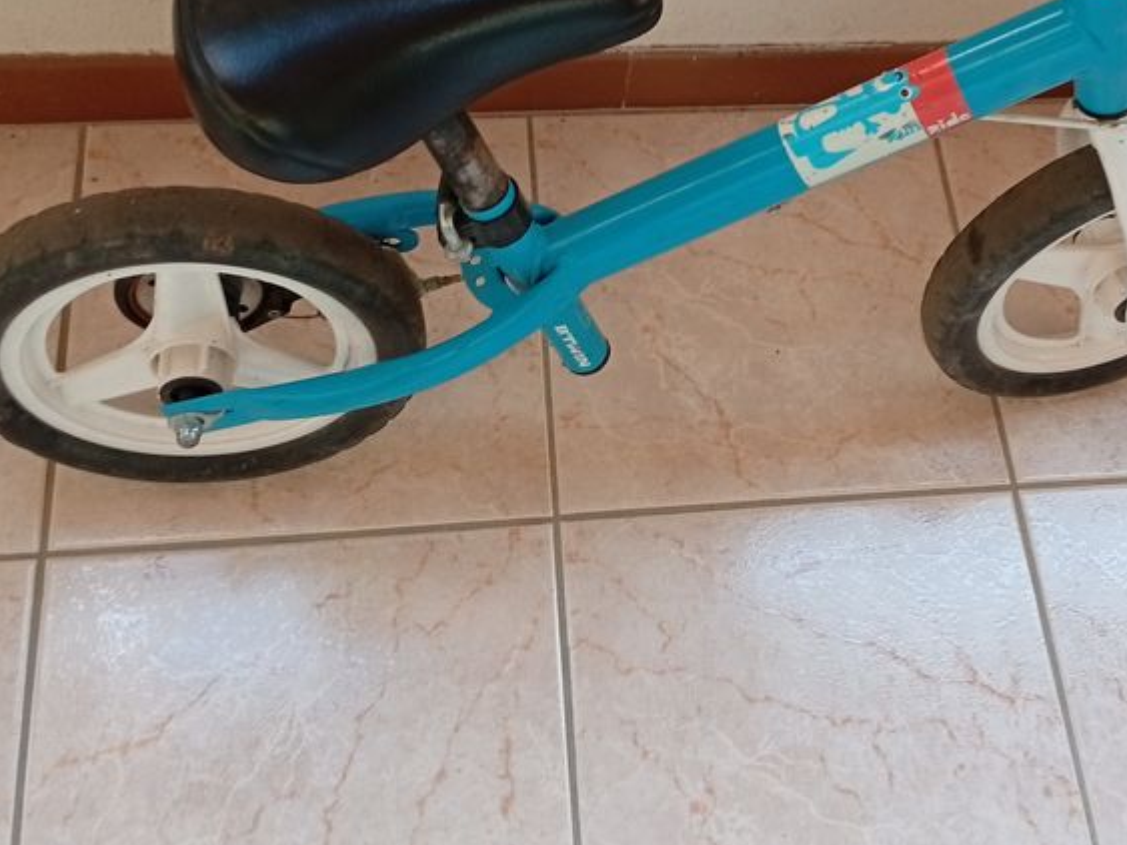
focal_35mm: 48
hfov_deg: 39.4
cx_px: 693
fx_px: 1562
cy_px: 189
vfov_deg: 29.7
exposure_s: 1/33.3
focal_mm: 3.98
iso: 314
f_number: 1.8
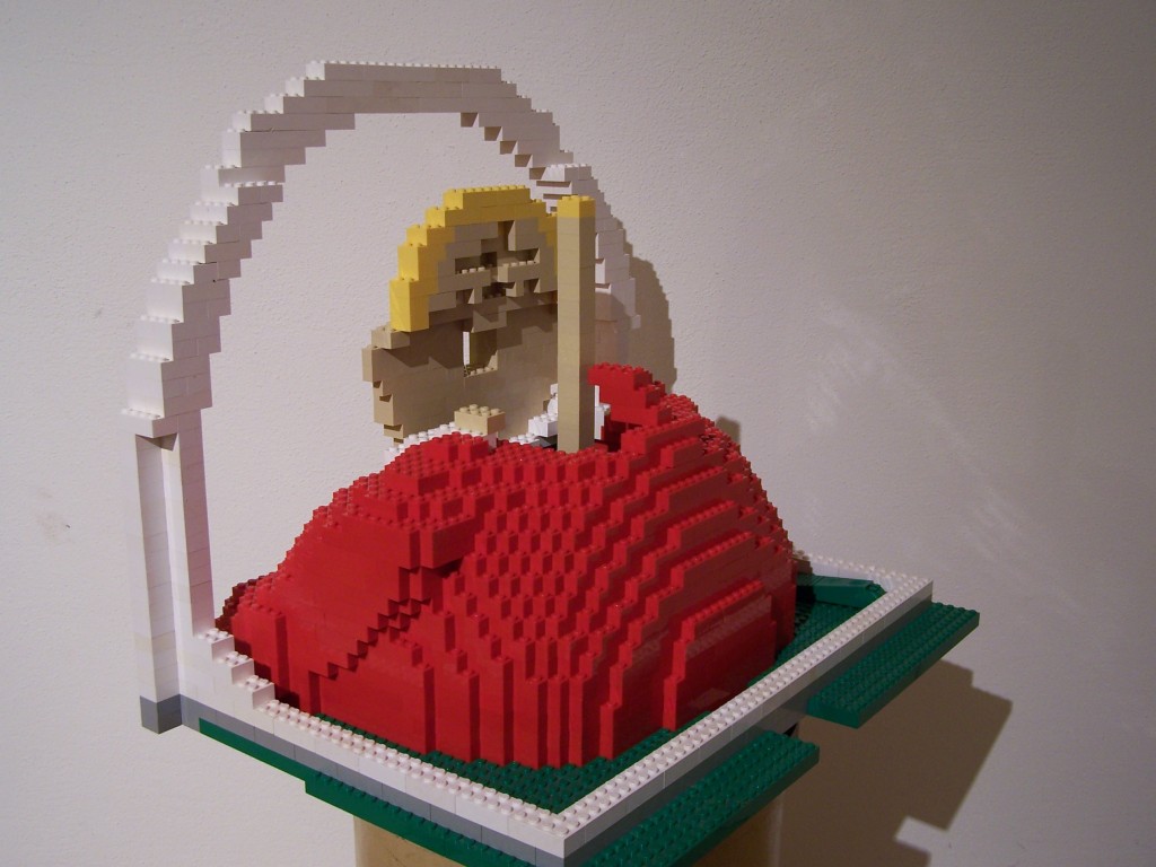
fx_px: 1269
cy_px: 434
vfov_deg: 37.7
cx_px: 578
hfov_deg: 49.0
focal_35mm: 38
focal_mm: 6.3
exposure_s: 1/2
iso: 80
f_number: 2.8
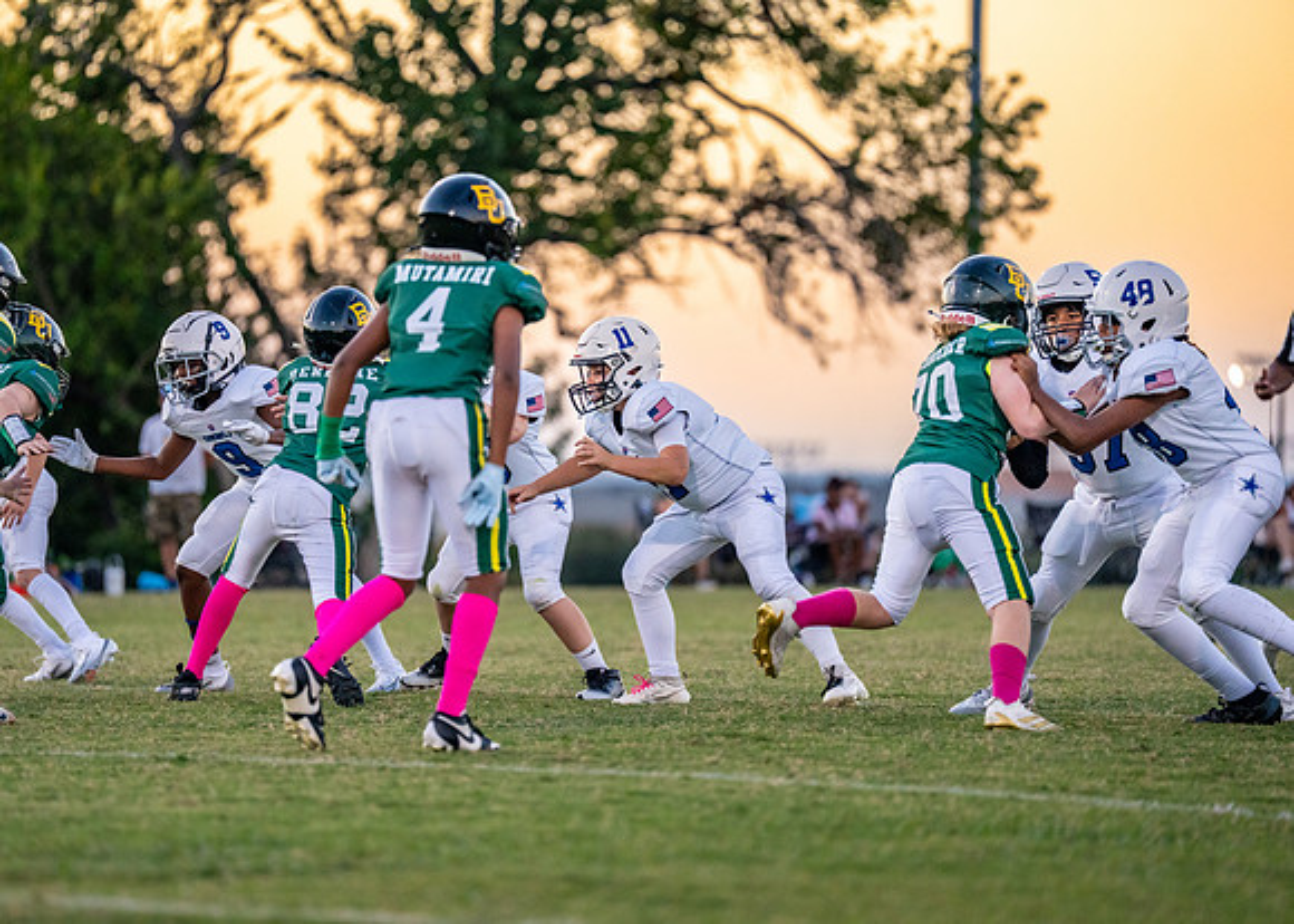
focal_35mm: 217
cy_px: 471
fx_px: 7956
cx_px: 583
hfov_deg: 9.3
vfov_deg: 6.6
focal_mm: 200
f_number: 2.8
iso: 2500
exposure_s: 1/1600
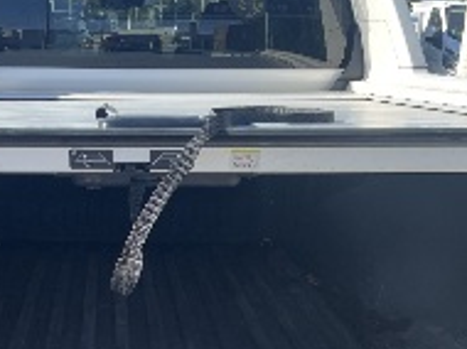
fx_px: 768
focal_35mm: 57
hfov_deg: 33.2
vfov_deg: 24.4
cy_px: 354
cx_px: 120
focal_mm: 4.2
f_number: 1.6
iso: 32
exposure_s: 1/955
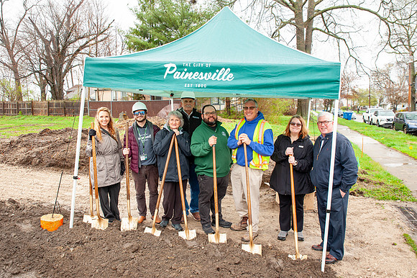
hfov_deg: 72.5
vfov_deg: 52.0
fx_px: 284
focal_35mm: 25
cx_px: 208
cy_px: 139
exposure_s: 1/125
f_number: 6.3
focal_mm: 24
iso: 800
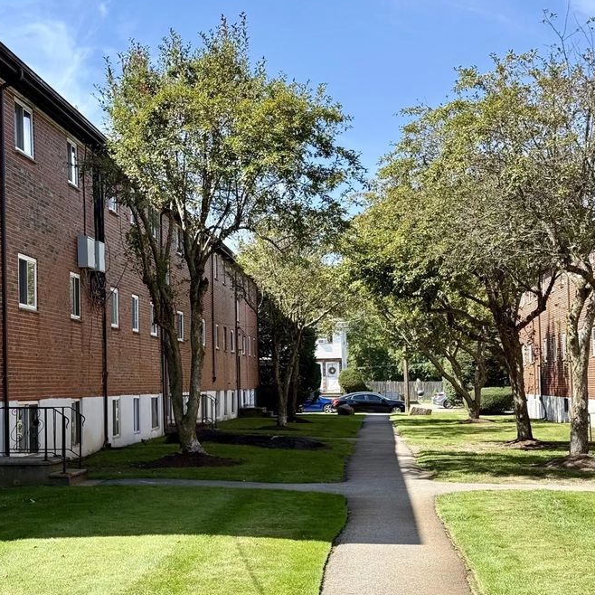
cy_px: 342
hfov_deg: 26.0
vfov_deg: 26.1
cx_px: 196
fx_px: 1283
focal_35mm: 66
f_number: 1.78
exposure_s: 1/1980
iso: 100
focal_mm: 6.76
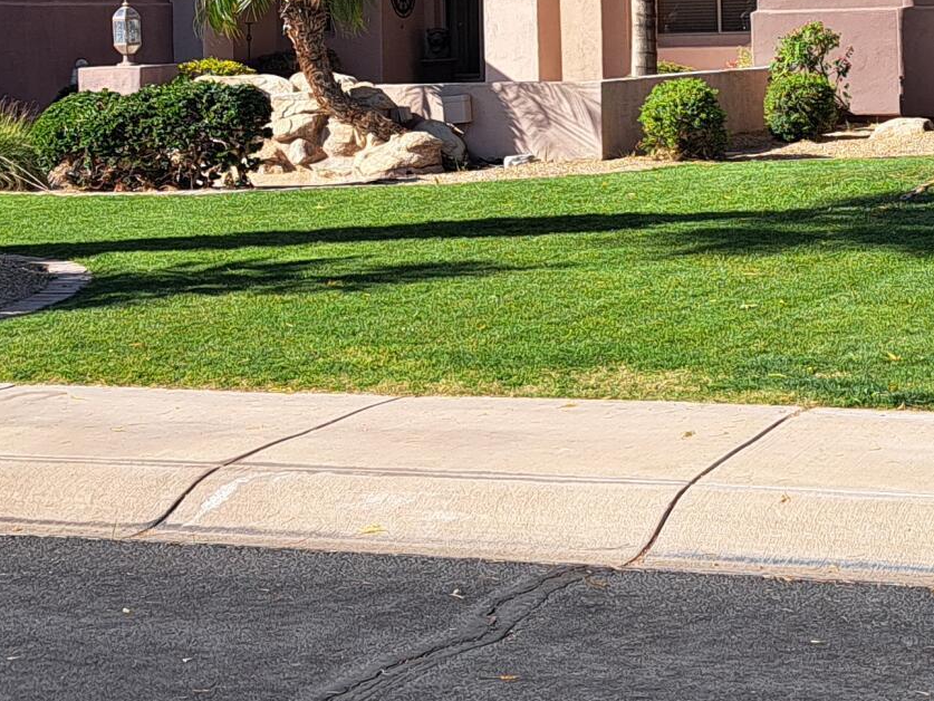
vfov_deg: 16.7
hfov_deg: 22.7
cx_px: 580
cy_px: -63
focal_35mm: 86
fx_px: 2321
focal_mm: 5.23
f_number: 1.8
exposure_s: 1/690
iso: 50
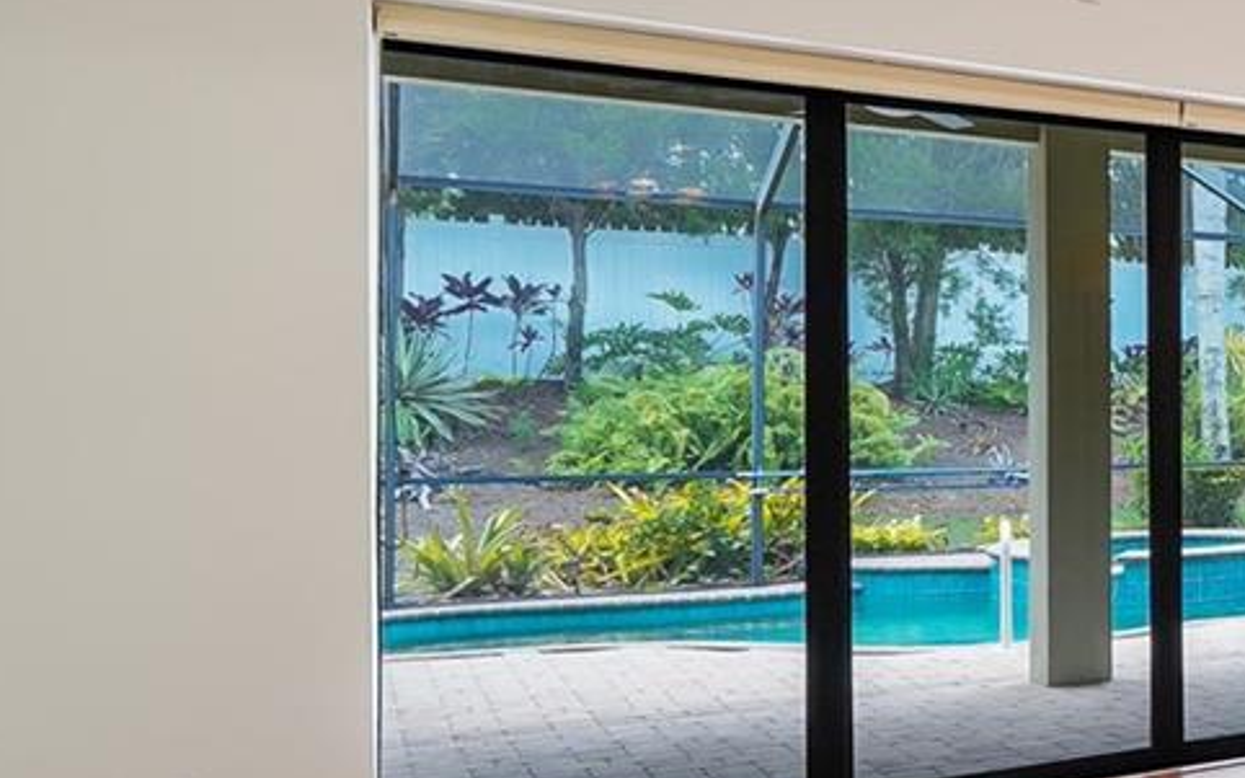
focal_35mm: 44
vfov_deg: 29.2
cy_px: 327
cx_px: 1968
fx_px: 1493
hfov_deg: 27.0
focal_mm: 13
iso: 100
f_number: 8
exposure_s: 1/1.25
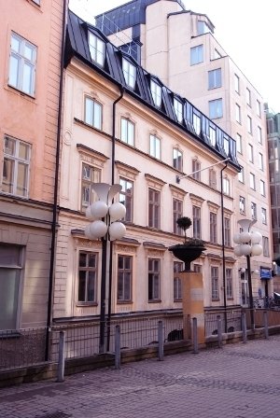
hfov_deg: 37.0
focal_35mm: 36
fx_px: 419
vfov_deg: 53.1
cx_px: 140
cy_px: 209
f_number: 6.3
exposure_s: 1/160
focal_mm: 24
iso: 100
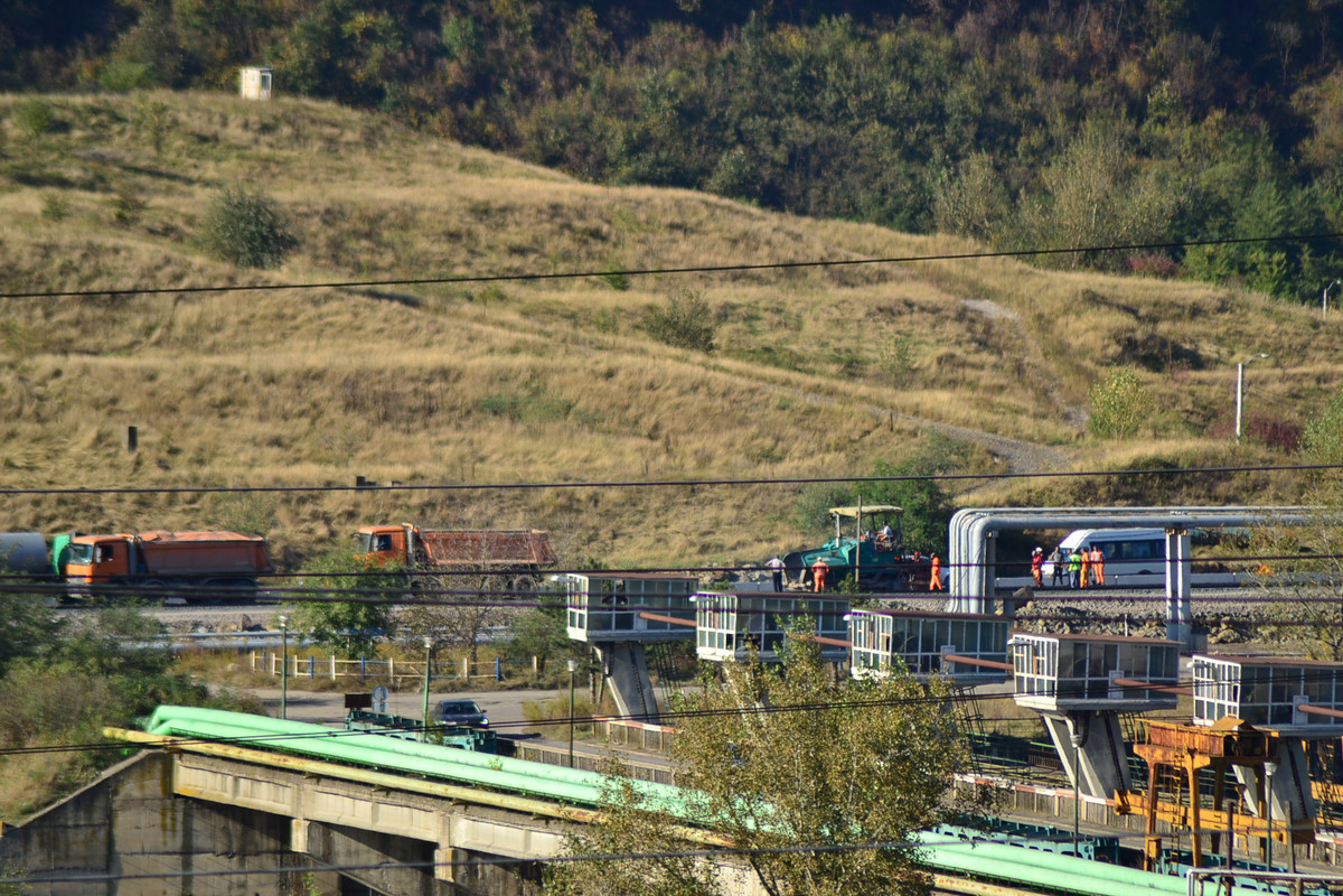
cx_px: 672
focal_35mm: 450
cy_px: 448
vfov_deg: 3.1
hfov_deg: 4.6
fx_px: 16786
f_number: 5.6
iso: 100
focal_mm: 300
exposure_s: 1/400
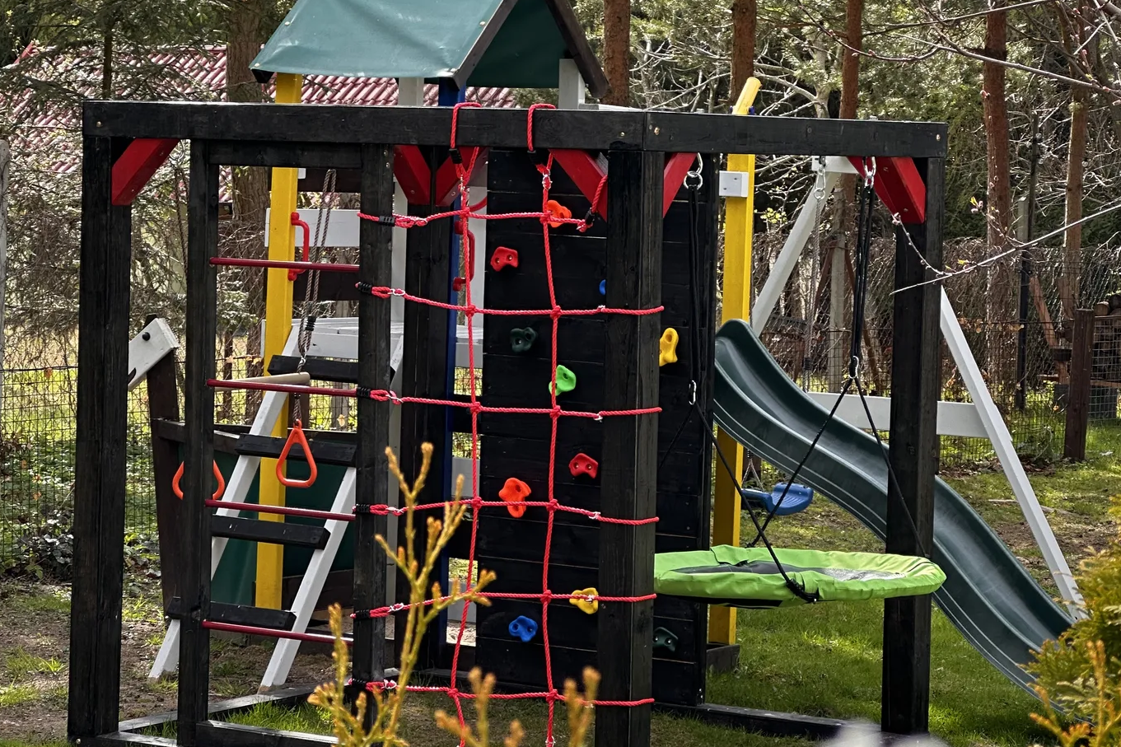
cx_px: 562
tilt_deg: +0.8
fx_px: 3518
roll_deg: -2.0
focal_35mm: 113
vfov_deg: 12.1
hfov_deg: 18.1
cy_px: 217
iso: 32
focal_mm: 9
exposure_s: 1/201
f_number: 2.8
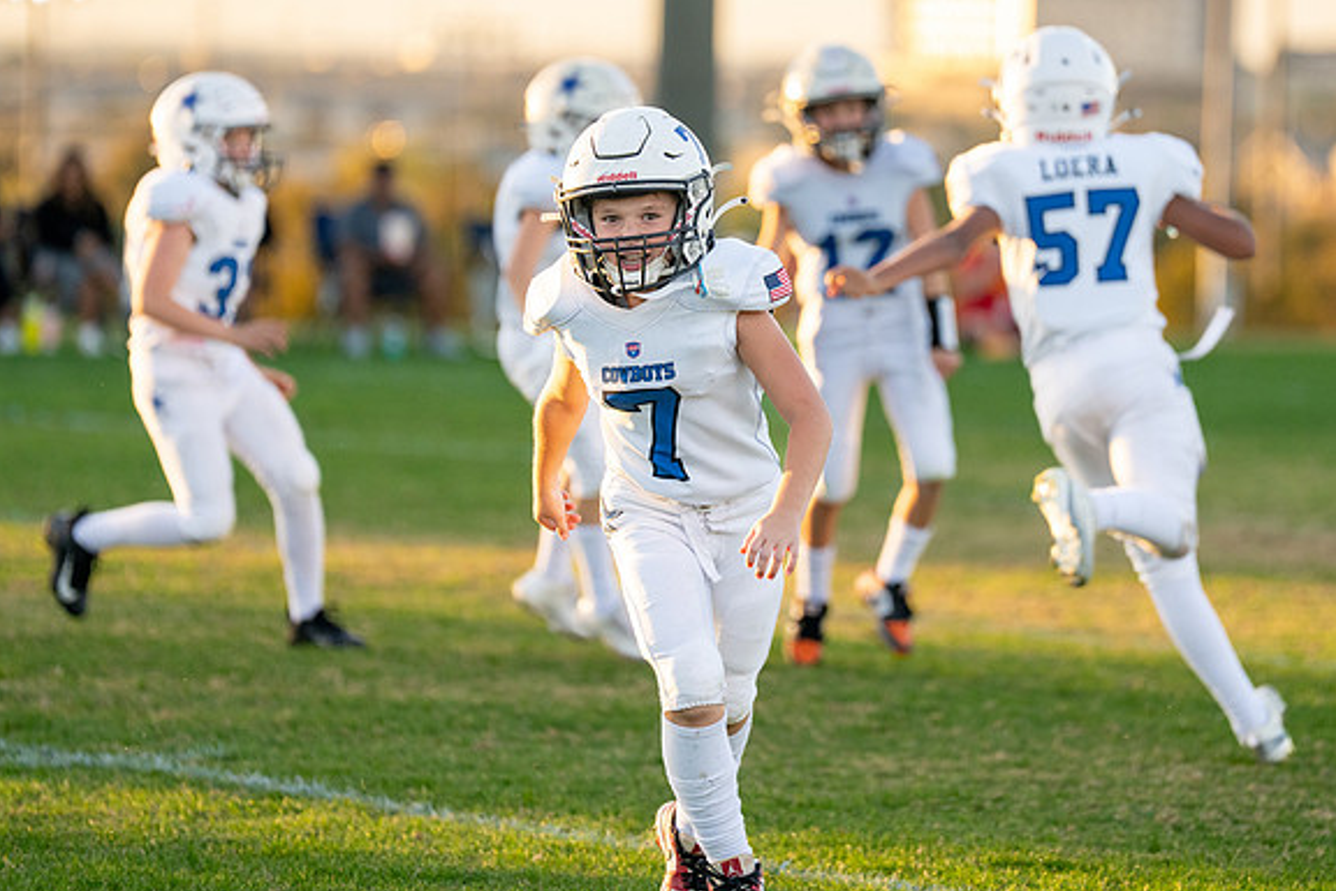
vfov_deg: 4.9
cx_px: 783
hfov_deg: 7.4
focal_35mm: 278
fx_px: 10319
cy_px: 292
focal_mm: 200
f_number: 2.8
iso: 1000
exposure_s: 1/1600
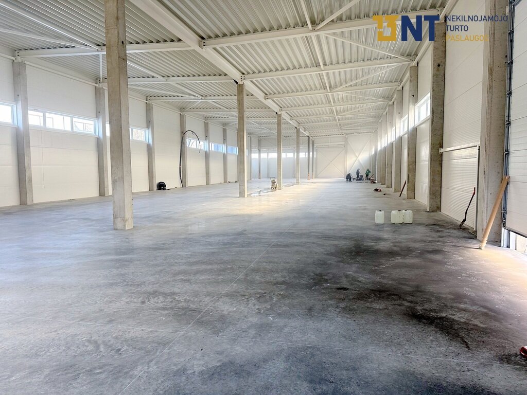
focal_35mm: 24
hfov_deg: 71.6
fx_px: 365
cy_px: 198
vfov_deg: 56.8
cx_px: 264
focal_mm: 6.86
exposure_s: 1/121
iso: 160
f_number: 1.78
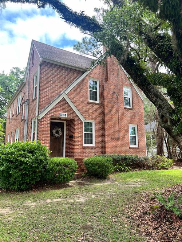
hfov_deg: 53.0
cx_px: 91
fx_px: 182
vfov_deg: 67.3
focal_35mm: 26
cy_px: 121
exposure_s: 1/526
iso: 50
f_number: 1.5
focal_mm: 5.7
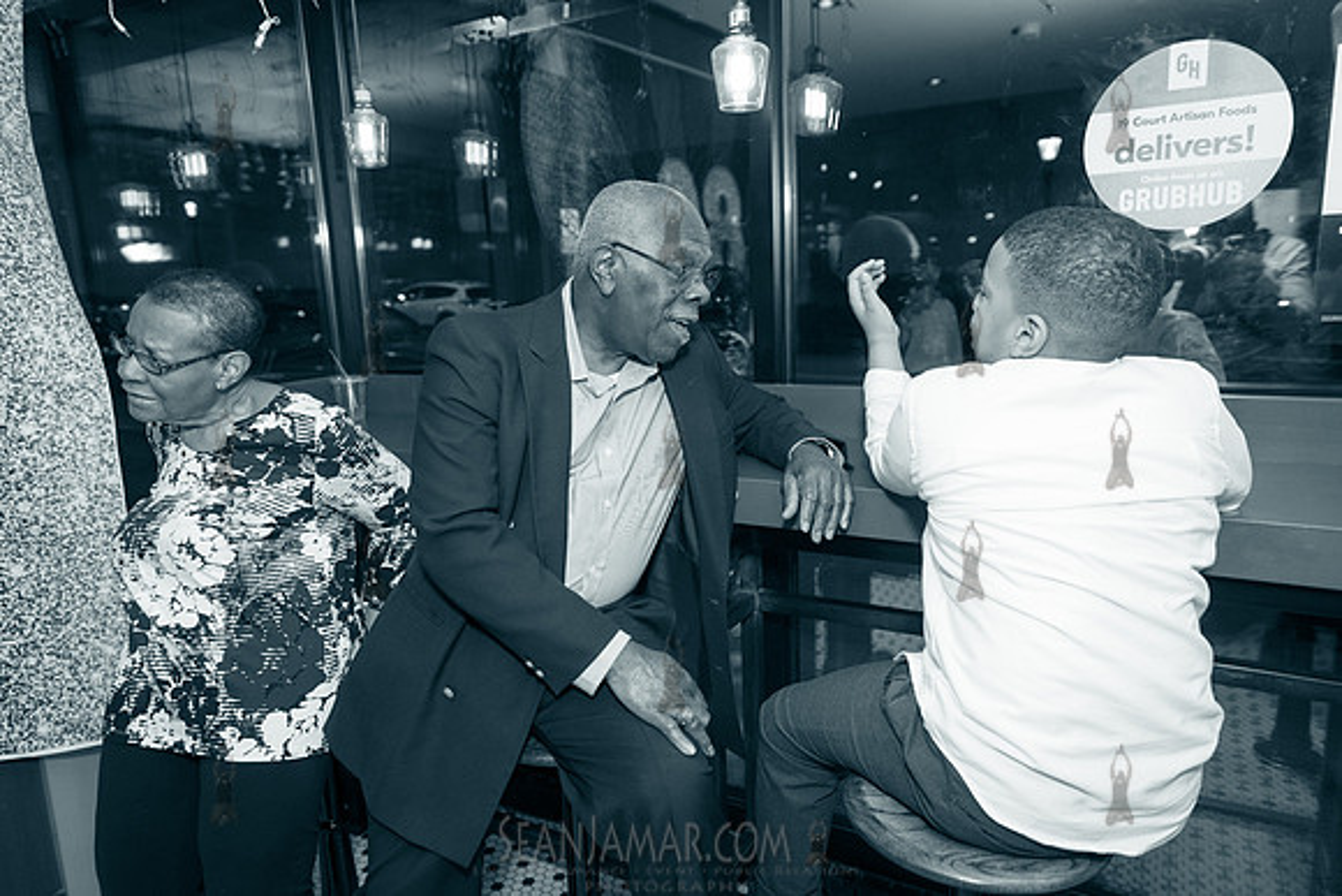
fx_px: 895
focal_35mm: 24
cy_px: 448
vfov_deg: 53.2
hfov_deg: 73.7
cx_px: 671
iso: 1250
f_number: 3.5
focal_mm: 24
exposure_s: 1/400
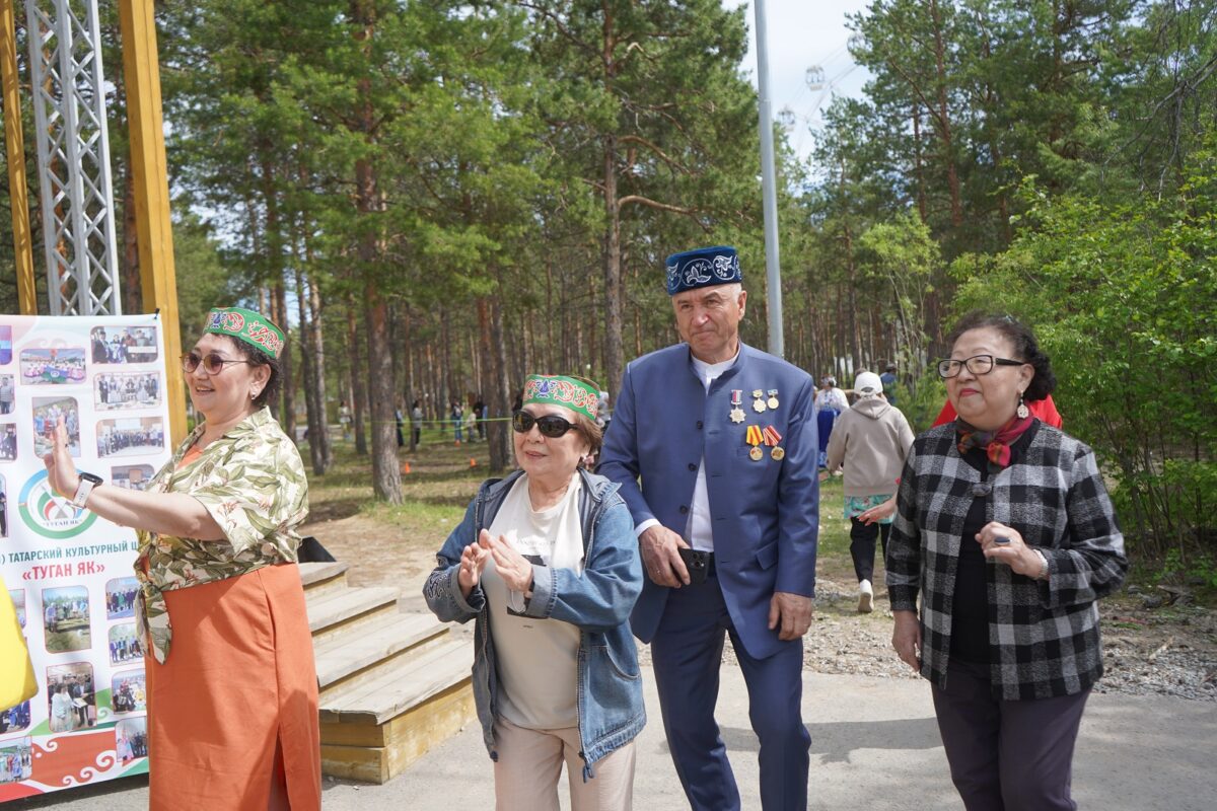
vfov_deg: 46.4
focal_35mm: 28
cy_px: 406
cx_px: 608
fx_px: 946
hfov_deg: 65.5
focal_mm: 28
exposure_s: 1/400
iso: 100
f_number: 4.5
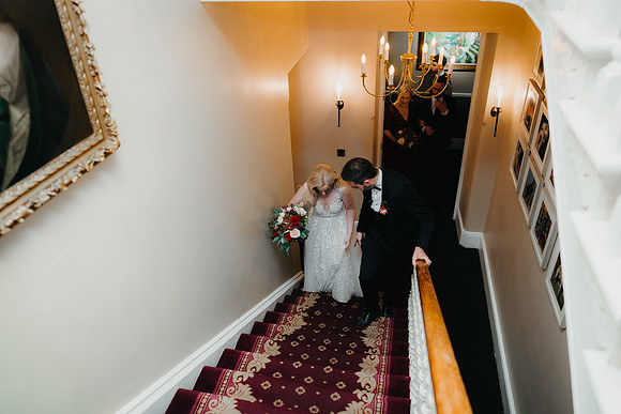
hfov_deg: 68.0
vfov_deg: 48.4
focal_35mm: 27
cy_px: 191
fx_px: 461
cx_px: 318
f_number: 2
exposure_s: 1/200
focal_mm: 24
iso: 500
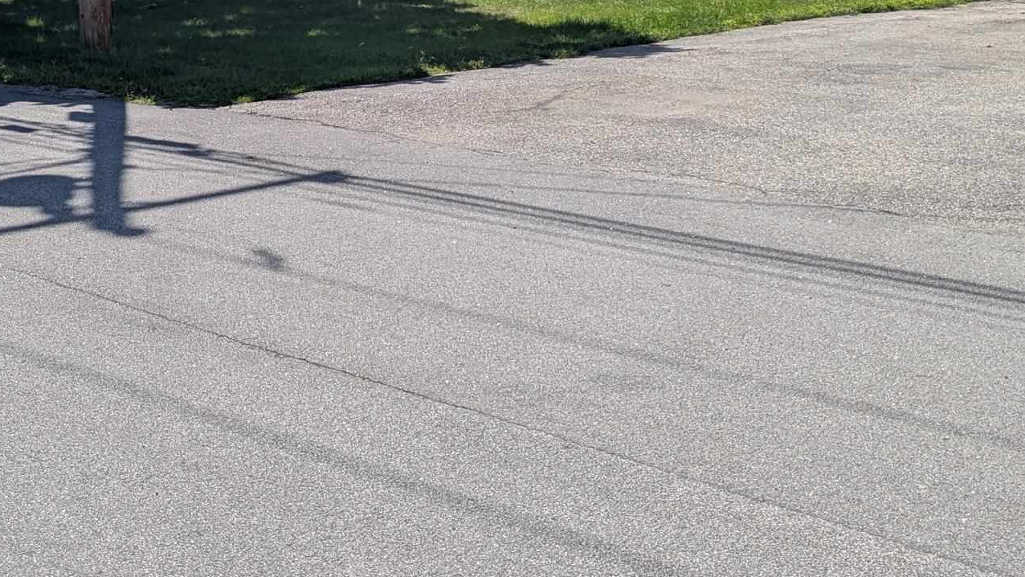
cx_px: 278
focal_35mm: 59
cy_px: -143
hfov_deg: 34.8
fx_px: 1604
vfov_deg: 19.1
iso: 54
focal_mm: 4.38
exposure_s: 1/3891
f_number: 1.73
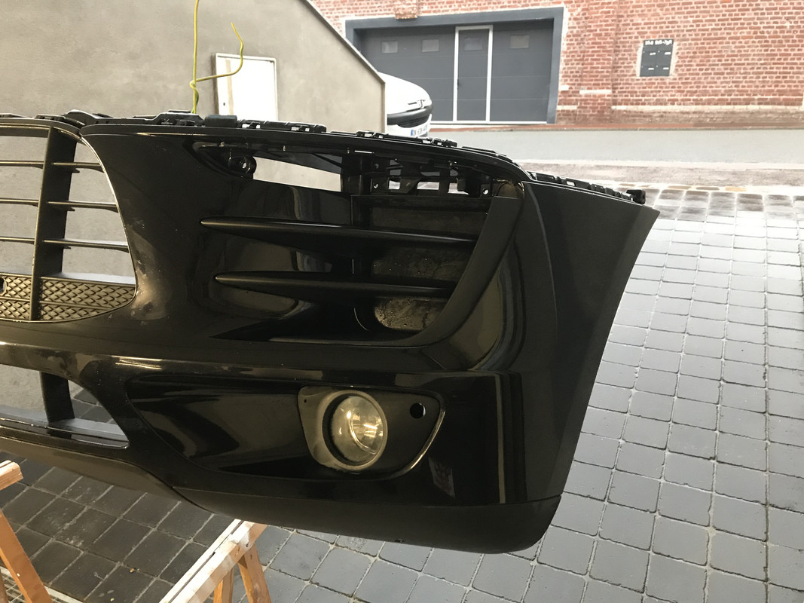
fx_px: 650
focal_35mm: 28
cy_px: 302
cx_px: 402
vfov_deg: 49.7
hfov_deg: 63.4
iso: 100
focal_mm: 3.99
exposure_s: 1/11
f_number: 1.8
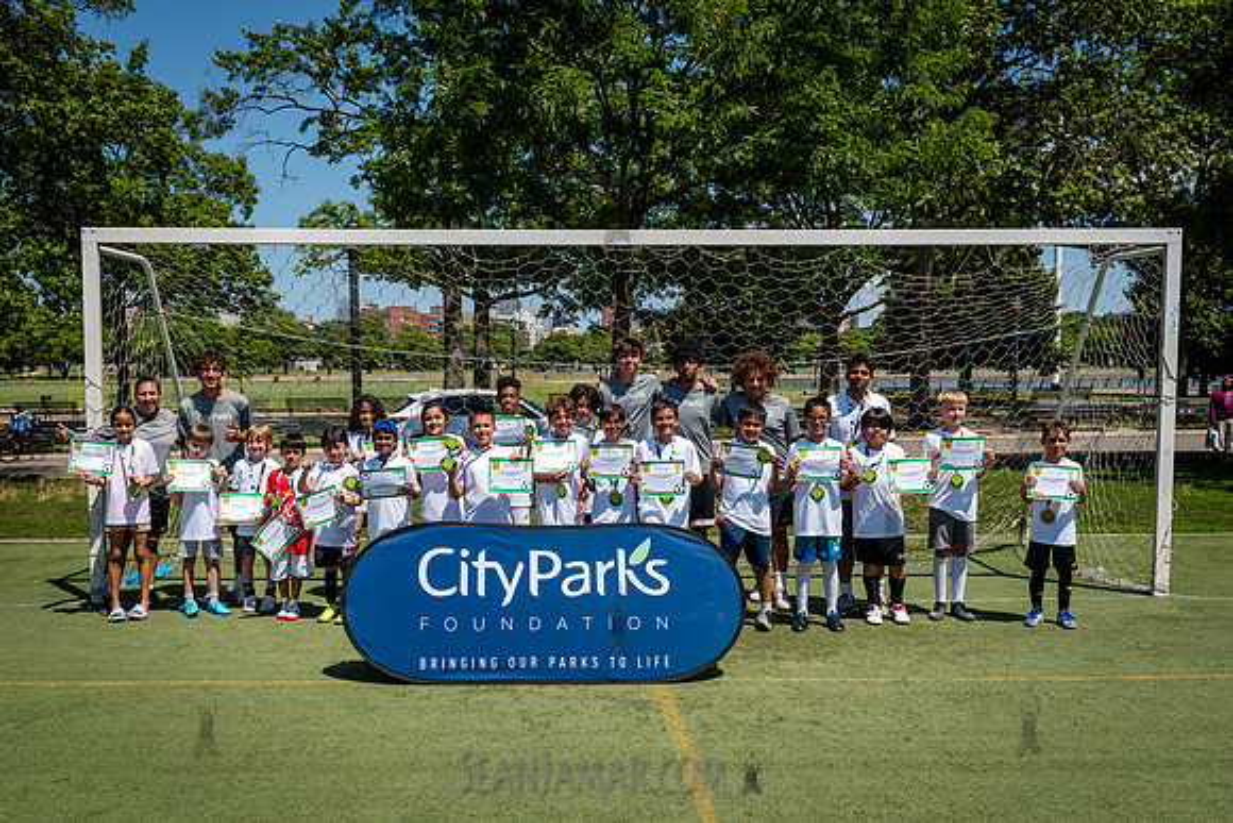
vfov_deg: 39.6
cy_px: 441
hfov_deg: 56.7
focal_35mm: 33
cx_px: 583
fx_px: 1141
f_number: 5.6
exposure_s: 1/1000
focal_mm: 27
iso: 200
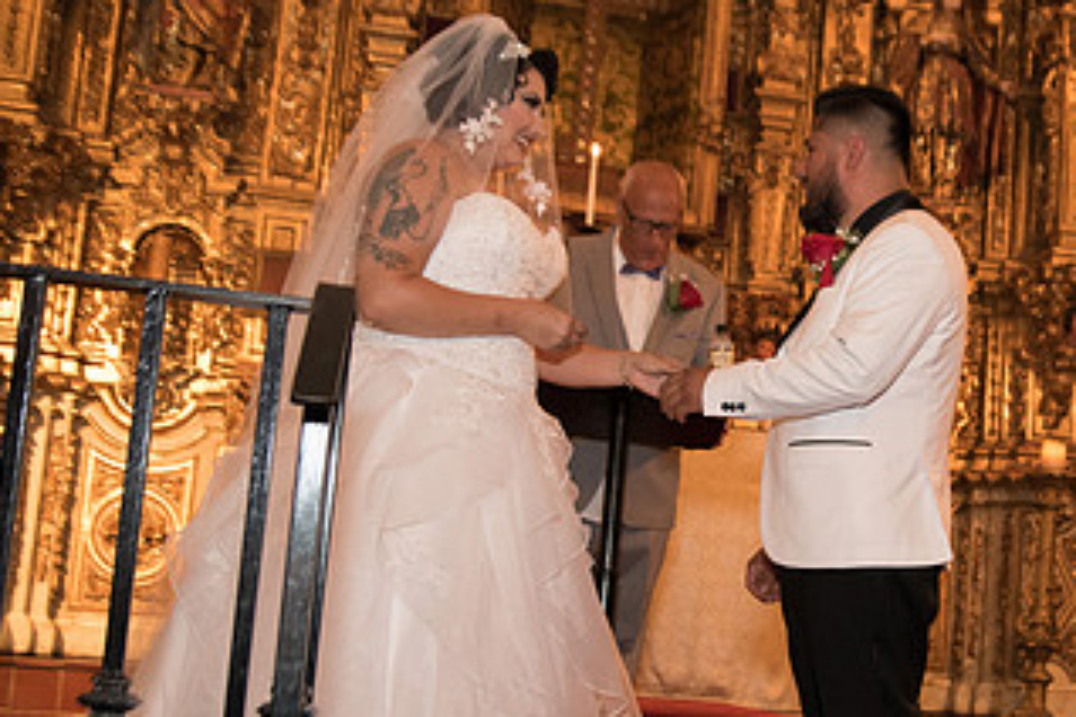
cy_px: 485
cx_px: 863
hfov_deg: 37.5
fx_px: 1524
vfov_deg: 26.3
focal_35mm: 51
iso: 4000
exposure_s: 1/80
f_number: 2.8
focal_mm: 28
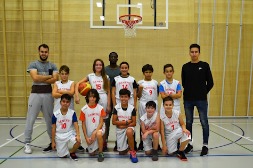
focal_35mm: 33
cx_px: 126
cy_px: 84
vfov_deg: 39.9
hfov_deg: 57.3
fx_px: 232
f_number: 5
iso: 800
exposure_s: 1/60
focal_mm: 22
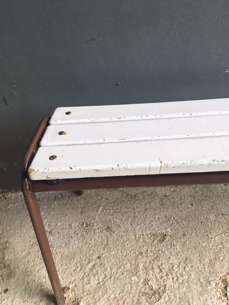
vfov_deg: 61.7
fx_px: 256
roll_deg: +7.8
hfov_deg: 48.2
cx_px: 114
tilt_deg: -38.4
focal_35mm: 29
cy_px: 152
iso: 25
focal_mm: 4.15
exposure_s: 1/33
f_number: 2.2
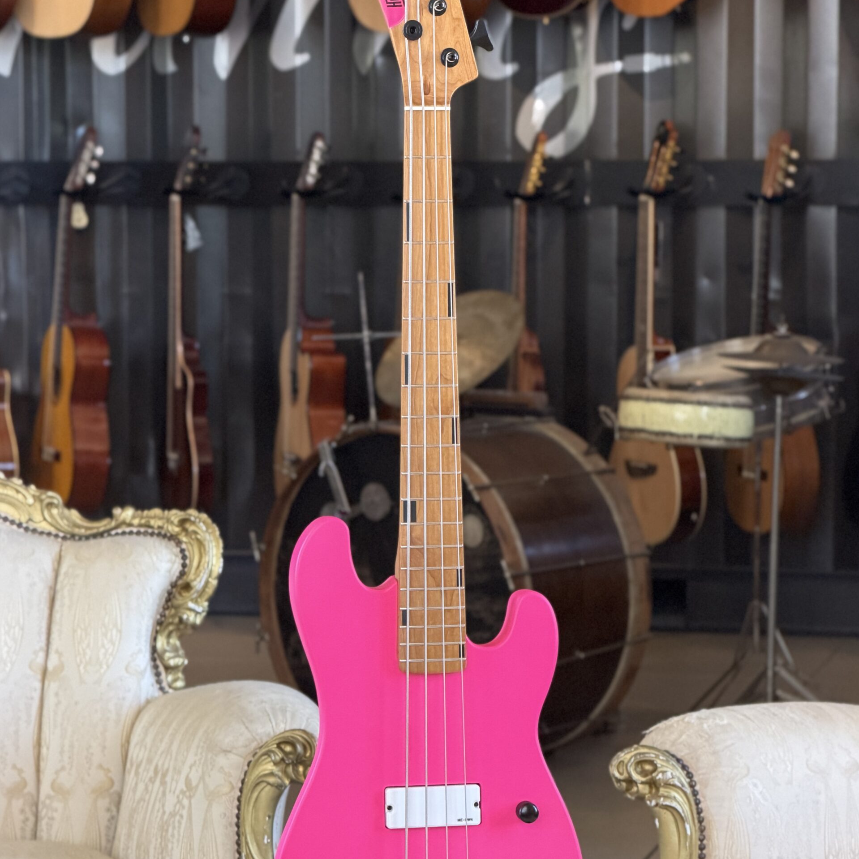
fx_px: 3313
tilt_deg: -5.9
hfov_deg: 14.8
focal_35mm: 118
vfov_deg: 14.8
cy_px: 427
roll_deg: -1.7
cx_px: 430
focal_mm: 16.89
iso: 320
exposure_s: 1/121
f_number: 2.8
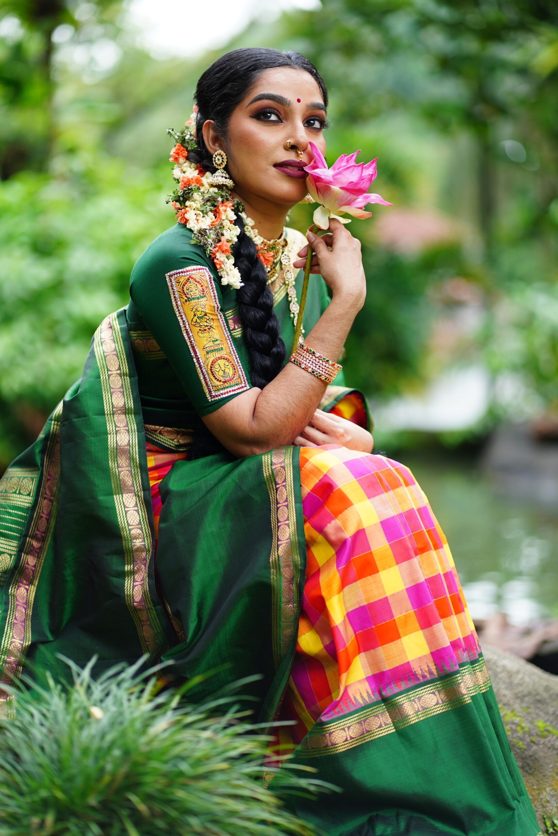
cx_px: 279
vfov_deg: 23.9
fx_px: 1976
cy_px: 418
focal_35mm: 85
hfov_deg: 16.1
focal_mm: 85
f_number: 2
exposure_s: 1/320
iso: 200
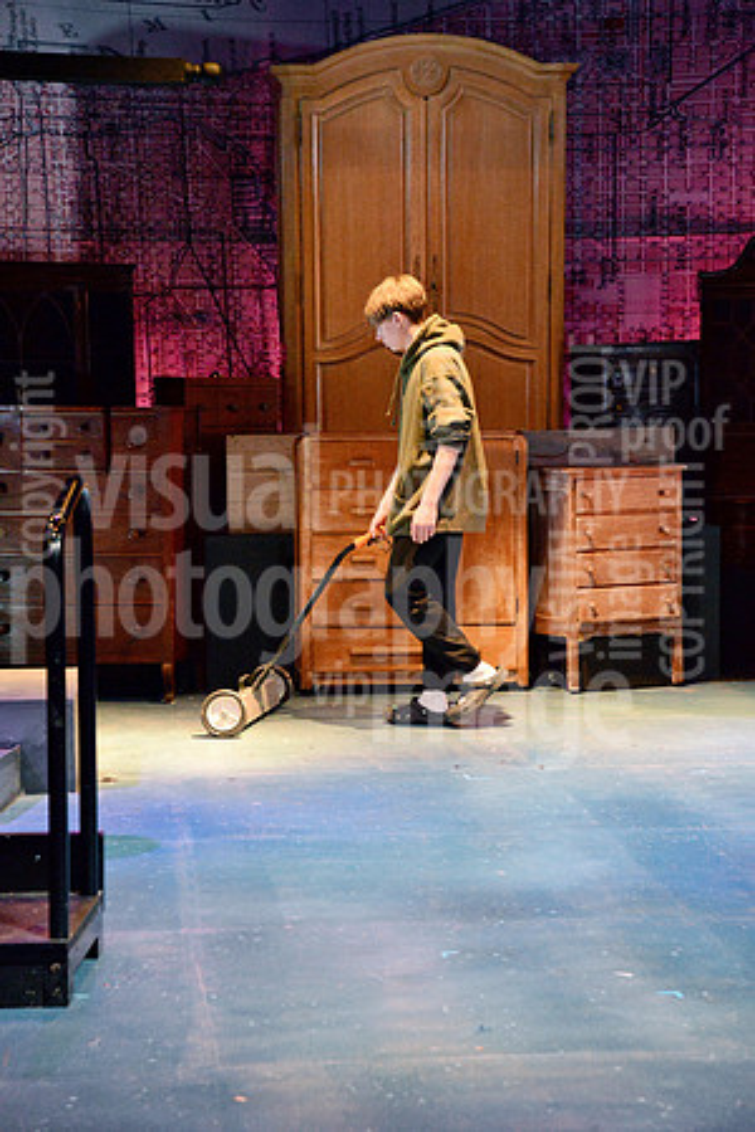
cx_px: 378
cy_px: 566
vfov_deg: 23.9
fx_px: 2674
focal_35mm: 85
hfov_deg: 16.1
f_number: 8
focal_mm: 85
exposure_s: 1/125
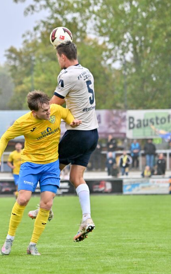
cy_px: 137
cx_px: -8
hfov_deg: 4.7
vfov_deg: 7.6
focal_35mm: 276
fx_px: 2060
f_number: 5.3
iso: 3200
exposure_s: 1/1600
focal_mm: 180
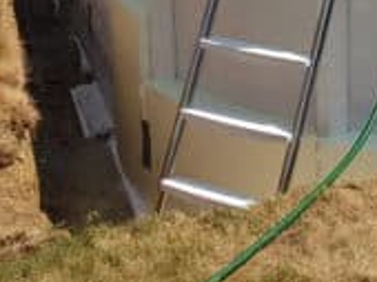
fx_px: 1001
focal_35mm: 92
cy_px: -109
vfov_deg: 15.1
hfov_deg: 20.0
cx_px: 450
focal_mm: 4.2
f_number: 1.7
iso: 40
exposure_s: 1/3208
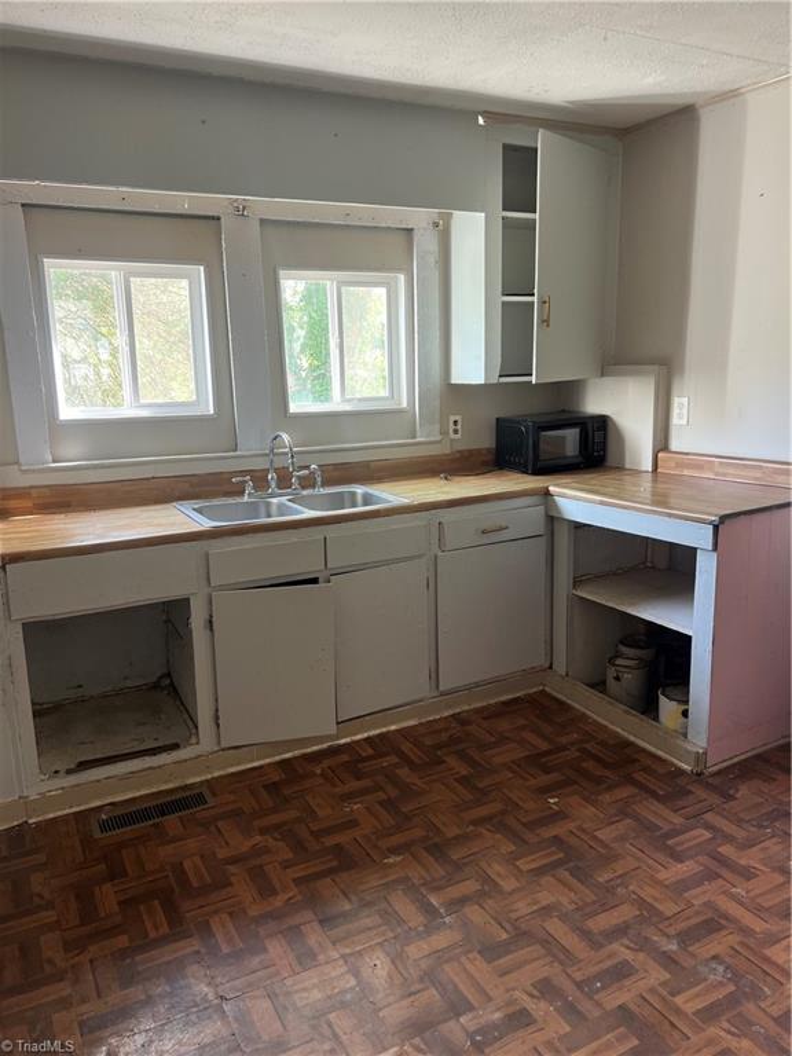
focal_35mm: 26
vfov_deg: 67.3
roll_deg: +0.7
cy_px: 528
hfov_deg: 53.1
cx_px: 396
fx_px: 793
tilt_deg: -10.5
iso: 160
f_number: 1.5
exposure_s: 1/60
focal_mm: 5.7
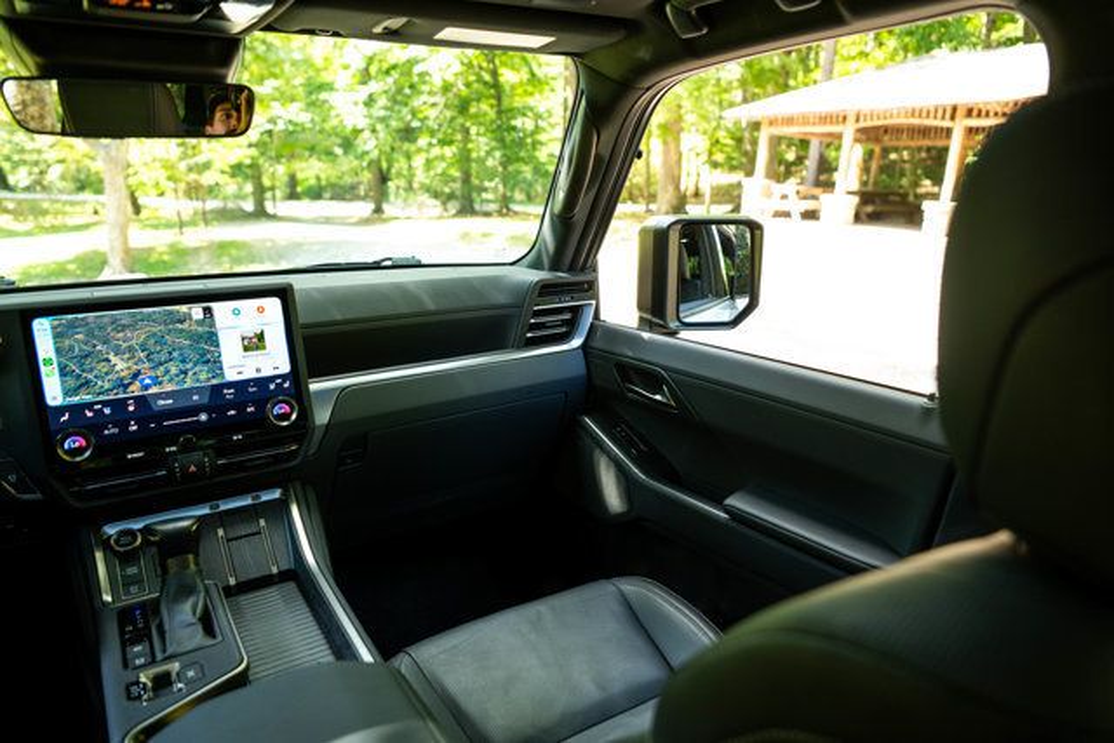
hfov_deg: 73.7
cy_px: 372
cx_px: 557
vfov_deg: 53.2
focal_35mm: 24
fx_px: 743
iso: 500
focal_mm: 24
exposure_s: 1/250
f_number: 2.8
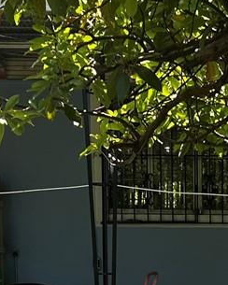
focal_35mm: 133
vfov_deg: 13.9
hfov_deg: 11.4
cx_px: 276
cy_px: 372
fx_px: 1122
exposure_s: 1/743
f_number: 1.5
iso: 50
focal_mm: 5.7
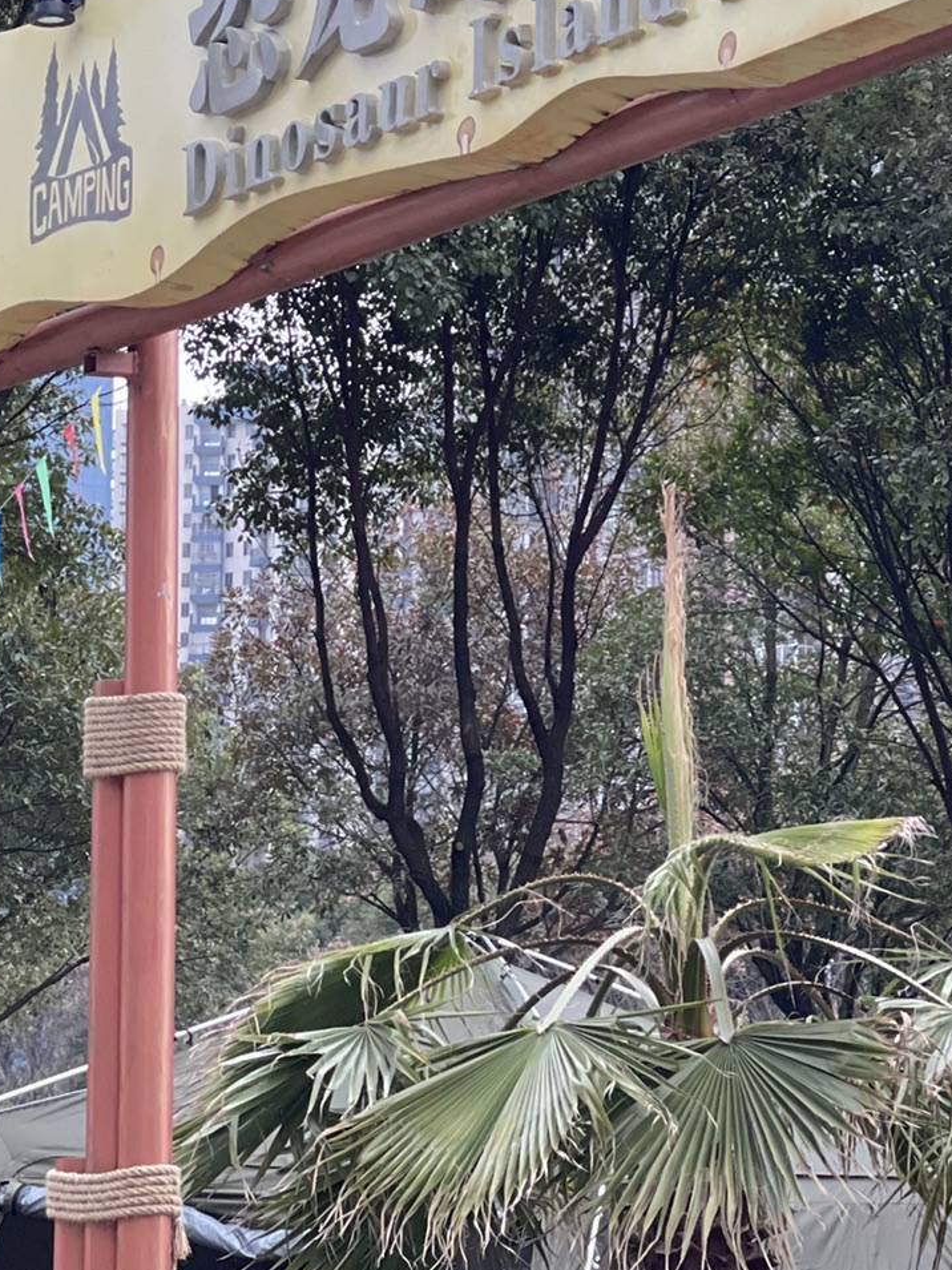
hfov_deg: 11.1
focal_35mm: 134
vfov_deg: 14.7
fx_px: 4915
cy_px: 396
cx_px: 618
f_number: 2.2
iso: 125
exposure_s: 1/121
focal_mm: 7.5
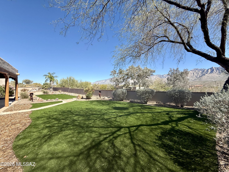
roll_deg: +0.5
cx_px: 114
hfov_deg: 102.1
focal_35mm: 14
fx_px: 93
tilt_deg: +1.0
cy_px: 86
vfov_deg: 85.7
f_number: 2.2
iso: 50
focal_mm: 2.22
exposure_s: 1/1497
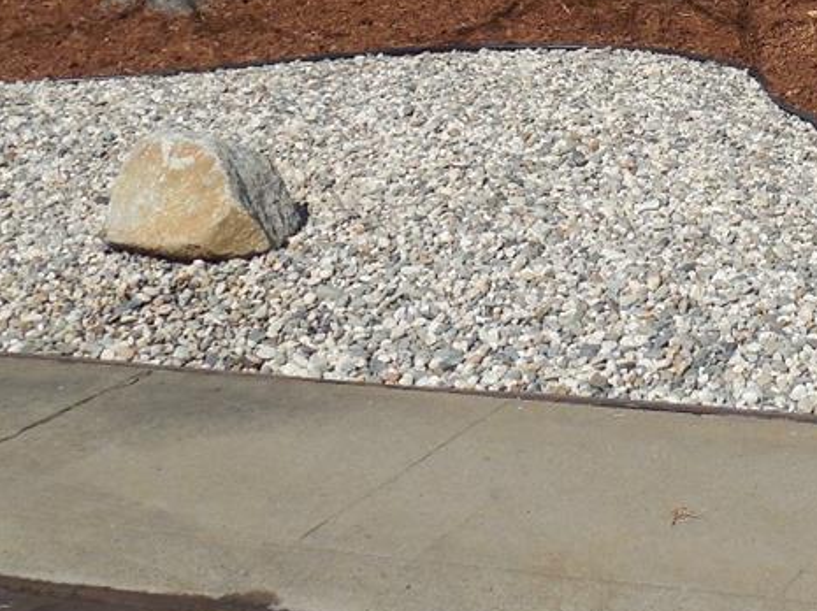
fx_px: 2358
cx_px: 838
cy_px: -118
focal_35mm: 100
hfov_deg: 19.1
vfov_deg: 14.3
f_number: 7.2
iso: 125
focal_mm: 5.6
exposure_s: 1/500
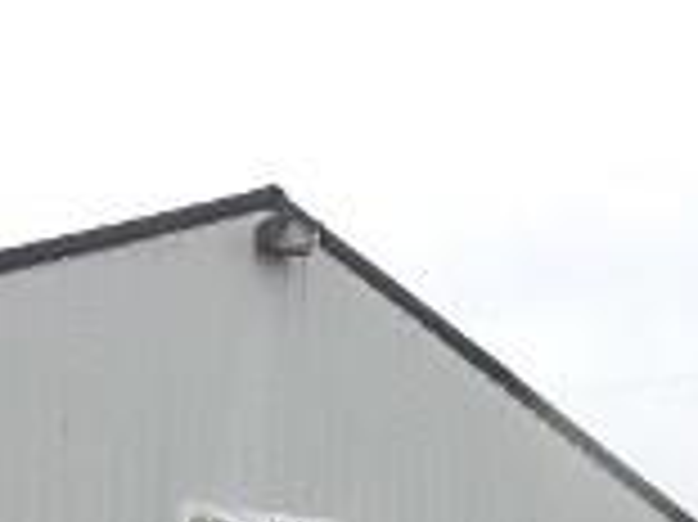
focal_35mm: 95
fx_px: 1914
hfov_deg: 19.2
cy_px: 842
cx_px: -185
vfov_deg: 14.3
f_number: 3.5
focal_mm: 4.1
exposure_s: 1/250
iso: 100
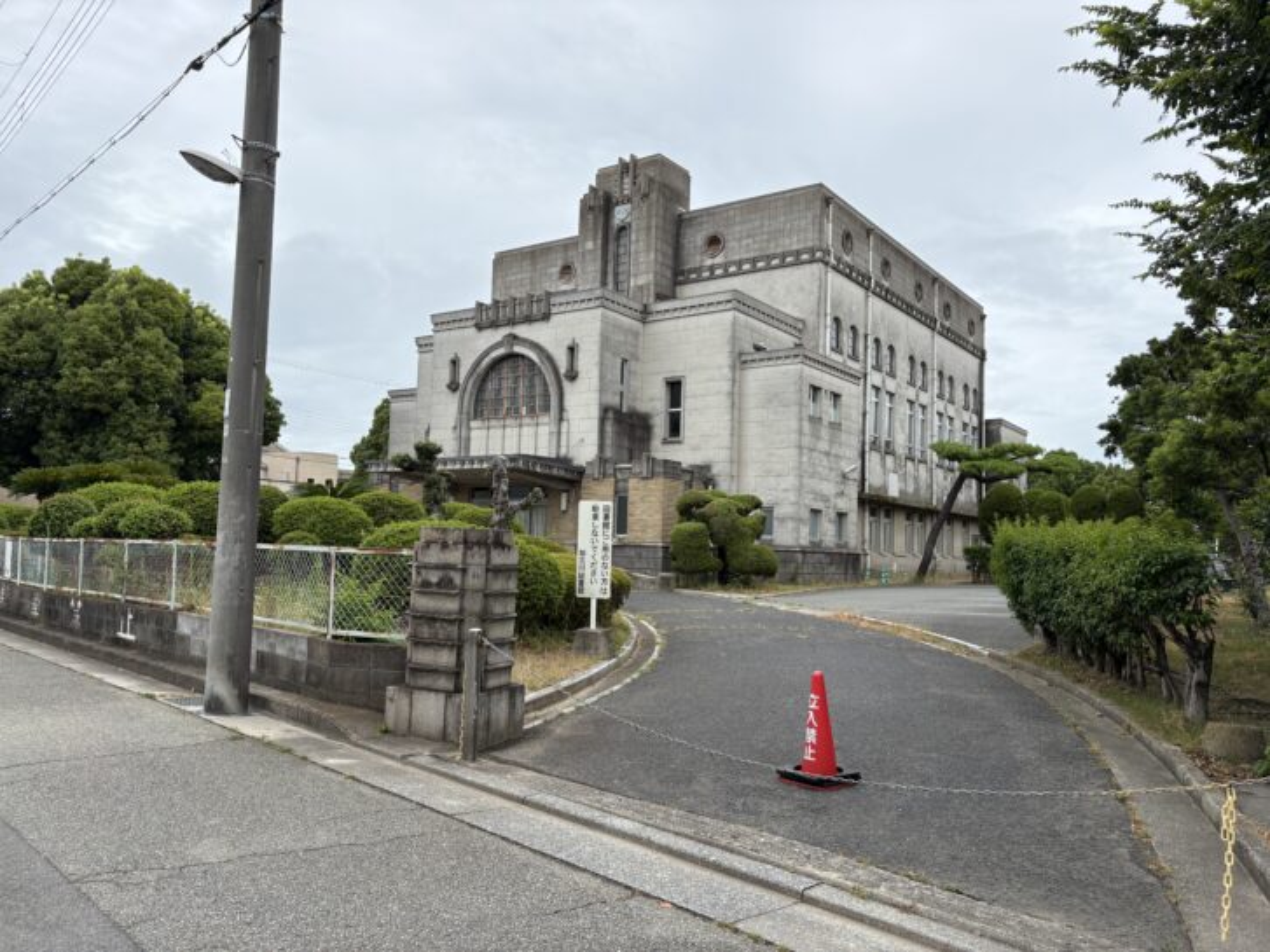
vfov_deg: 53.0
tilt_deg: +4.8
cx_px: 635
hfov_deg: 67.3
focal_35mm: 26
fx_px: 954
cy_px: 476
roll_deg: -1.0
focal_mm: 5.96
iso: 50
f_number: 1.6
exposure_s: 1/3623
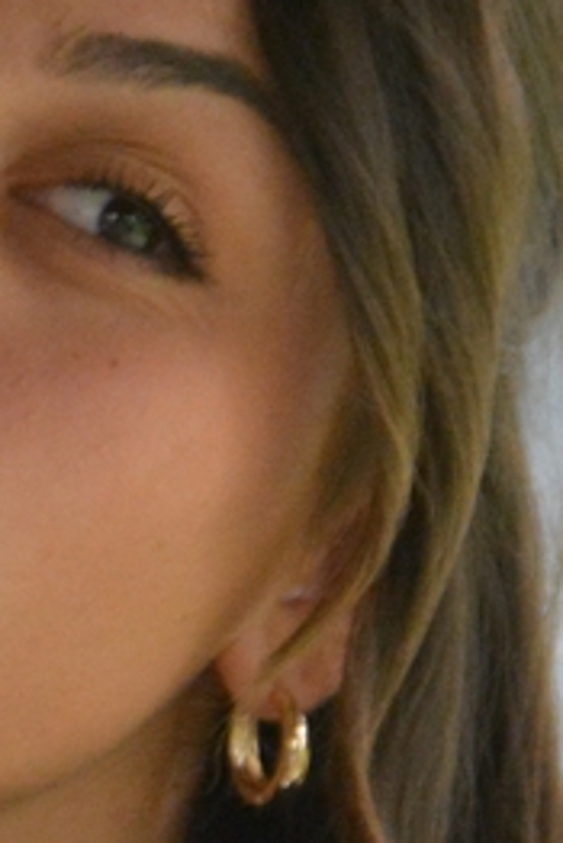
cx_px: -425
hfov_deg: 1.7
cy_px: 384
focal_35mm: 806
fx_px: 18881
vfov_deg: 2.6
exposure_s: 1/125
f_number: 5.3
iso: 3200
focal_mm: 110
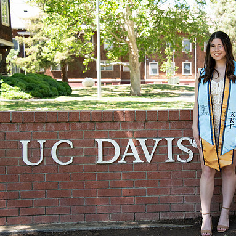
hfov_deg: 25.6
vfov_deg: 25.7
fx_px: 517
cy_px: 117
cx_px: 153
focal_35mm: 67
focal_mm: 52
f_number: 5.6
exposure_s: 1/320
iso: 640
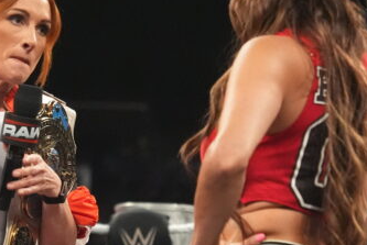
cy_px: 231
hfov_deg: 9.6
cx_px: 143
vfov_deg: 6.4
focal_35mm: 215
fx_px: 2195
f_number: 2.8
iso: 6400
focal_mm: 70
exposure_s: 1/800
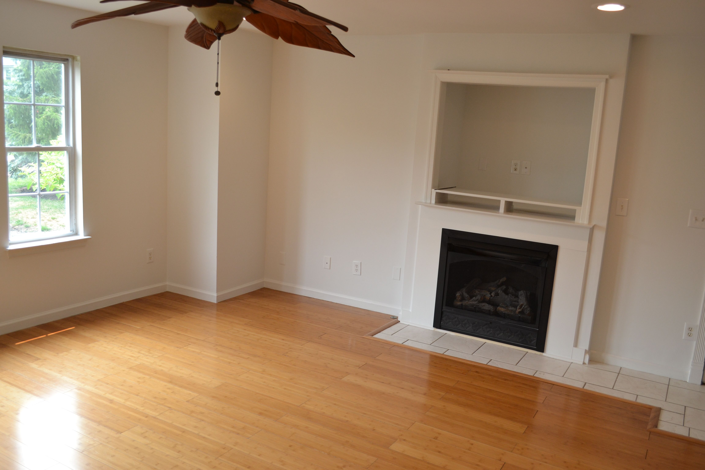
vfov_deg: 43.6
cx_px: 352
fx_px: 587
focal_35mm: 30
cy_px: 235
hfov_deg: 61.9
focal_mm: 20
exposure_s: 1/125
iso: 400
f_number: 5.6
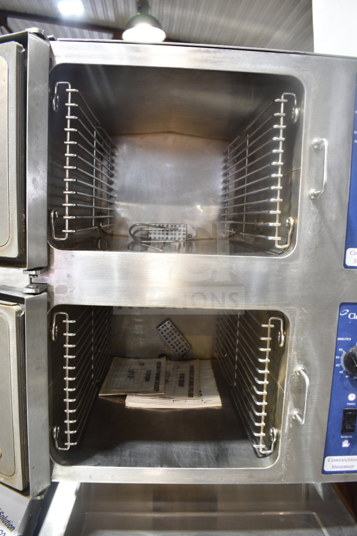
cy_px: 268
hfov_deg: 47.9
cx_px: 178
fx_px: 402
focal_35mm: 27
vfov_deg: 67.4
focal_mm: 18
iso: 450
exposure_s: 1/30
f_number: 3.5
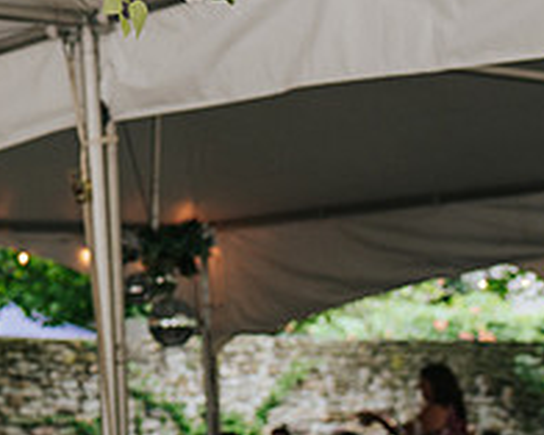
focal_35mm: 110
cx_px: -193
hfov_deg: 16.4
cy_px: -27
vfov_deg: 13.8
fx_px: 1772
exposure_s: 1/200
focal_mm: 35
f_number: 3.2
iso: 800
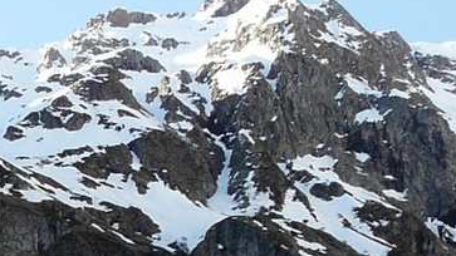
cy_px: 385
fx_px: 1765
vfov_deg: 8.1
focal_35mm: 146
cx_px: -100
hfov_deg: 14.2
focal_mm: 4.6
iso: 100
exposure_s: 1/200
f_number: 4.5
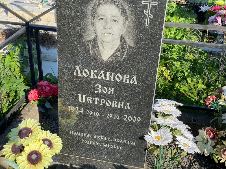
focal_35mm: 52
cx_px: 113
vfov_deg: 28.0
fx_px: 339
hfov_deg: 36.8
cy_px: 84
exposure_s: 1/727
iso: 20
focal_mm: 6
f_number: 2
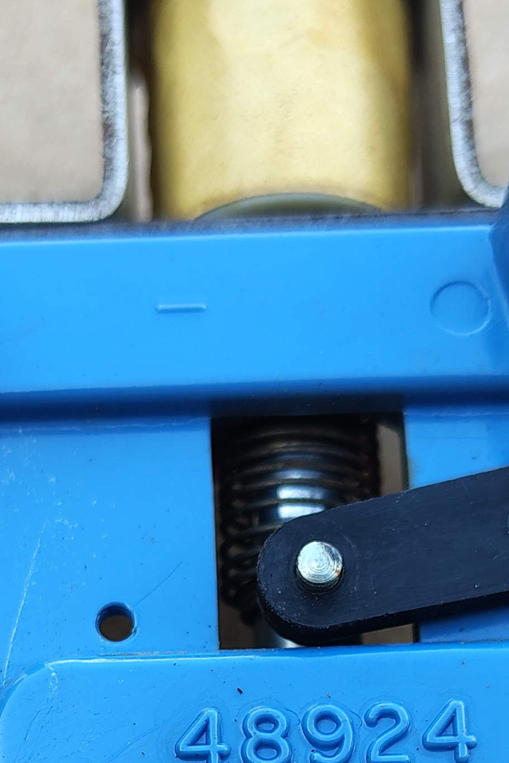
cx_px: 250
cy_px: 766
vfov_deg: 25.6
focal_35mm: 75
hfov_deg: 18.2
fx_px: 1590
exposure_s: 1/204
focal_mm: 5.56
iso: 100
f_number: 1.8
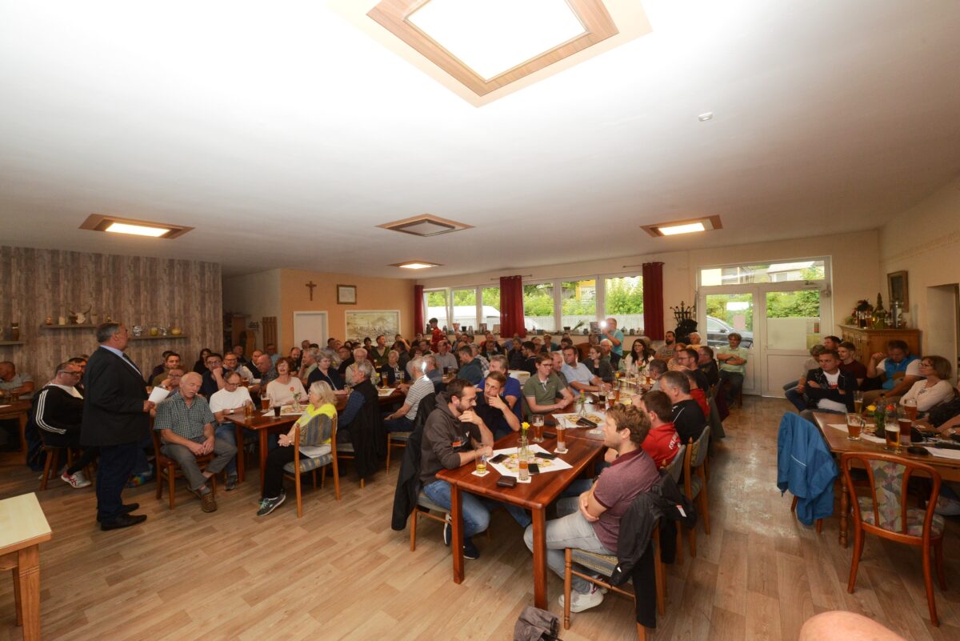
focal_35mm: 14
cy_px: 320
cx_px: 480
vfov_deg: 81.3
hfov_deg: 104.2
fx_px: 373
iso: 2500
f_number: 9
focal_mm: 14
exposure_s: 1/60
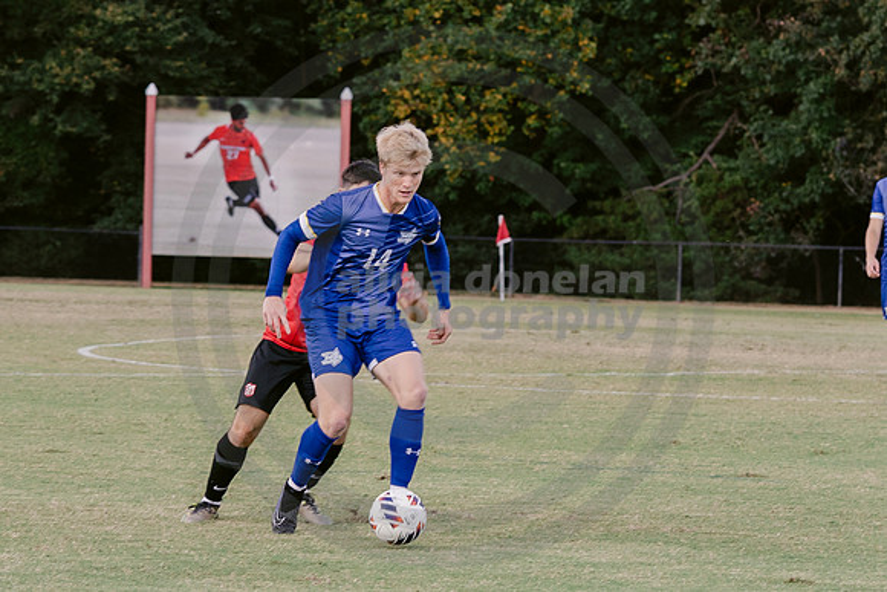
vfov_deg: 5.6
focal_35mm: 244
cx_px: 248
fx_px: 6003
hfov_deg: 8.4
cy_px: 424
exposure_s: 1/250
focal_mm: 90
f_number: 4.5
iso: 640
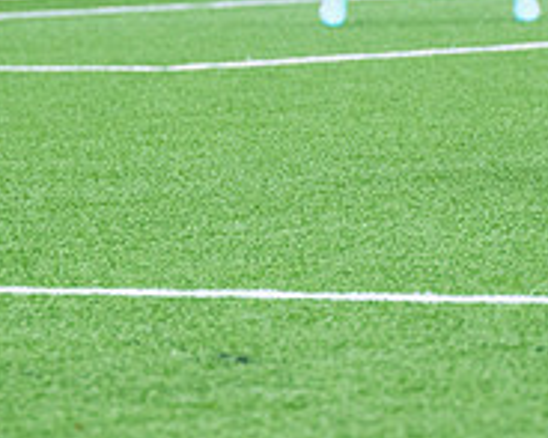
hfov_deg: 3.6
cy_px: -125
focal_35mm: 545
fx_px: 8834
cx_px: 402
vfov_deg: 2.8
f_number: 4
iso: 800
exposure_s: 1/1000
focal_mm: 145
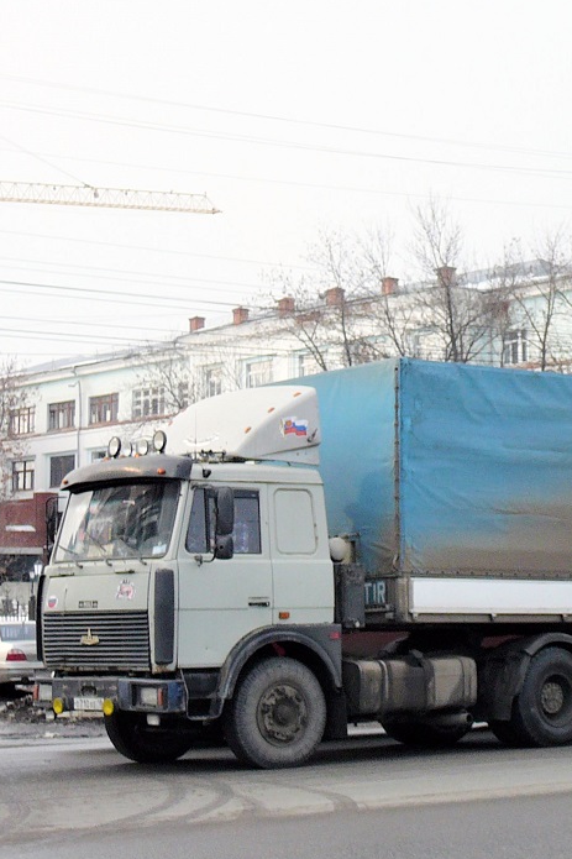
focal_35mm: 83
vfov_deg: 24.5
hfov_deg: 16.1
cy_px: 408
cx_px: 560
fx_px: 1979
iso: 80
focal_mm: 7.8
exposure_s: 1/500
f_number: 3.4
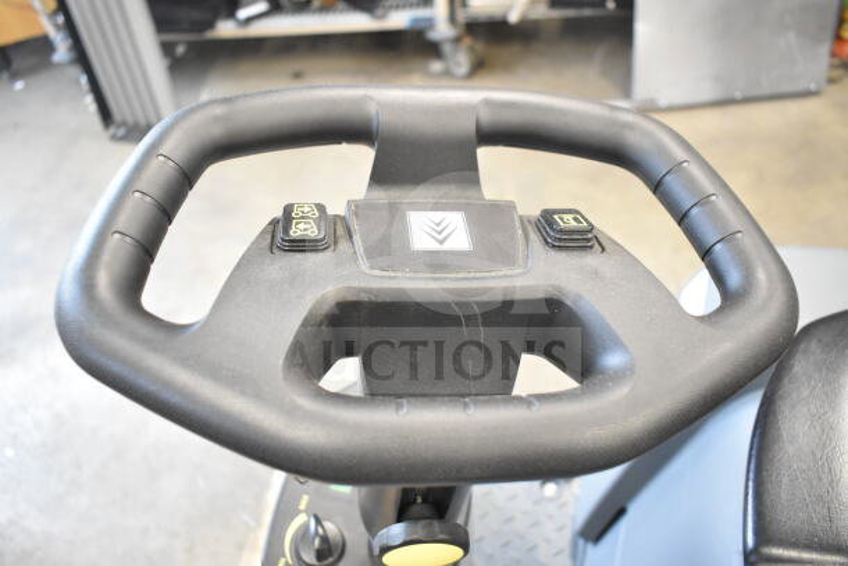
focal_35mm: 30
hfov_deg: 61.9
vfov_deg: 43.6
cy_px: 283
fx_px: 707
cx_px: 424
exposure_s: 1/30
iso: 3200
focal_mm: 20
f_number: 3.5
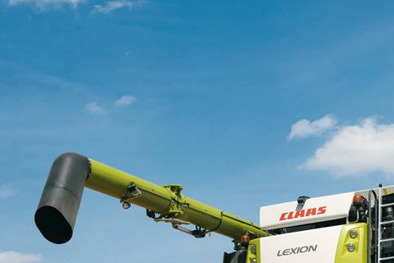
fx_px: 1095
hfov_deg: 19.8
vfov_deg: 13.5
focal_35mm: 100
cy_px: 268
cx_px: 387
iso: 320
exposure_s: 1/1000
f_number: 8
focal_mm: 44
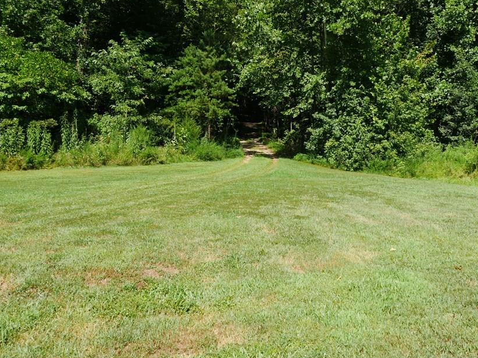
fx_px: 483
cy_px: 152
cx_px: 261
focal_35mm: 35
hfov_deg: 52.6
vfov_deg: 40.6
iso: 200
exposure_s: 1/800
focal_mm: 14
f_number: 4.5
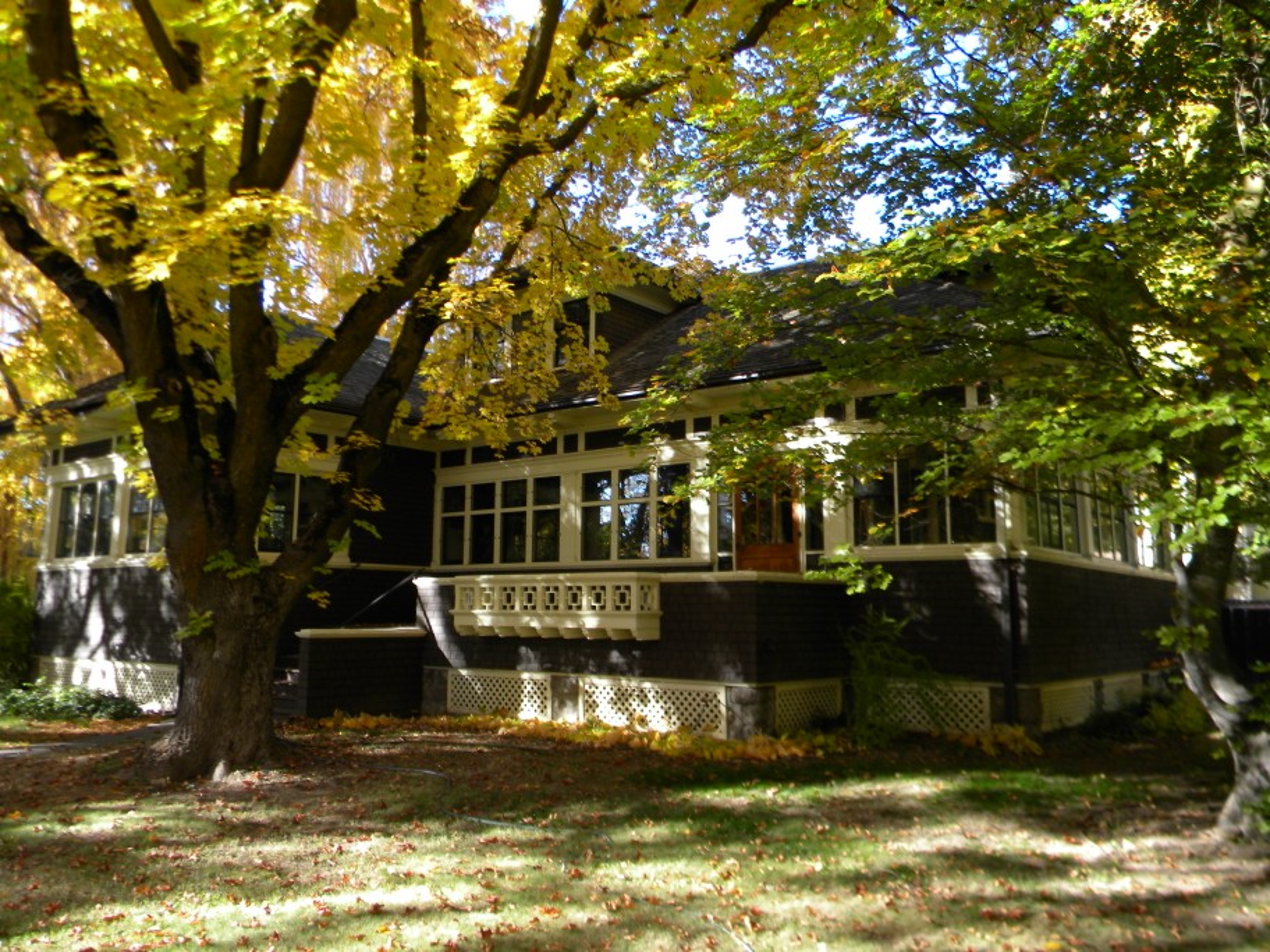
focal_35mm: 28
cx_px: 635
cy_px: 476
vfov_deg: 49.7
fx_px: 1027
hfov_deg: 63.4
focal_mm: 5
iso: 80
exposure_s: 1/74.7
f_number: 3.5
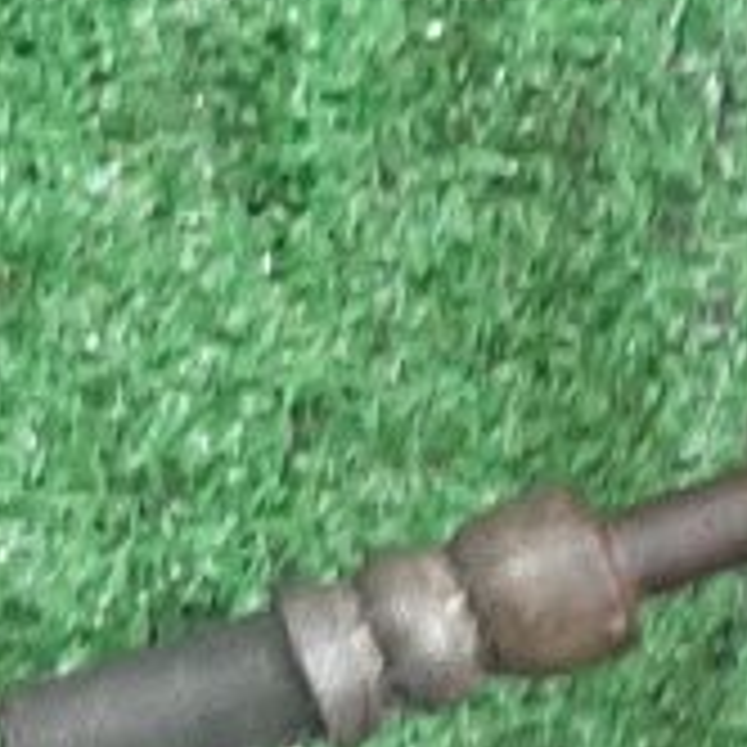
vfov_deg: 8.7
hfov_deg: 7.6
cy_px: 864
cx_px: 2282
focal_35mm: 199
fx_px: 4858
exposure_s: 1/33
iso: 206
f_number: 1.7
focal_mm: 3.93
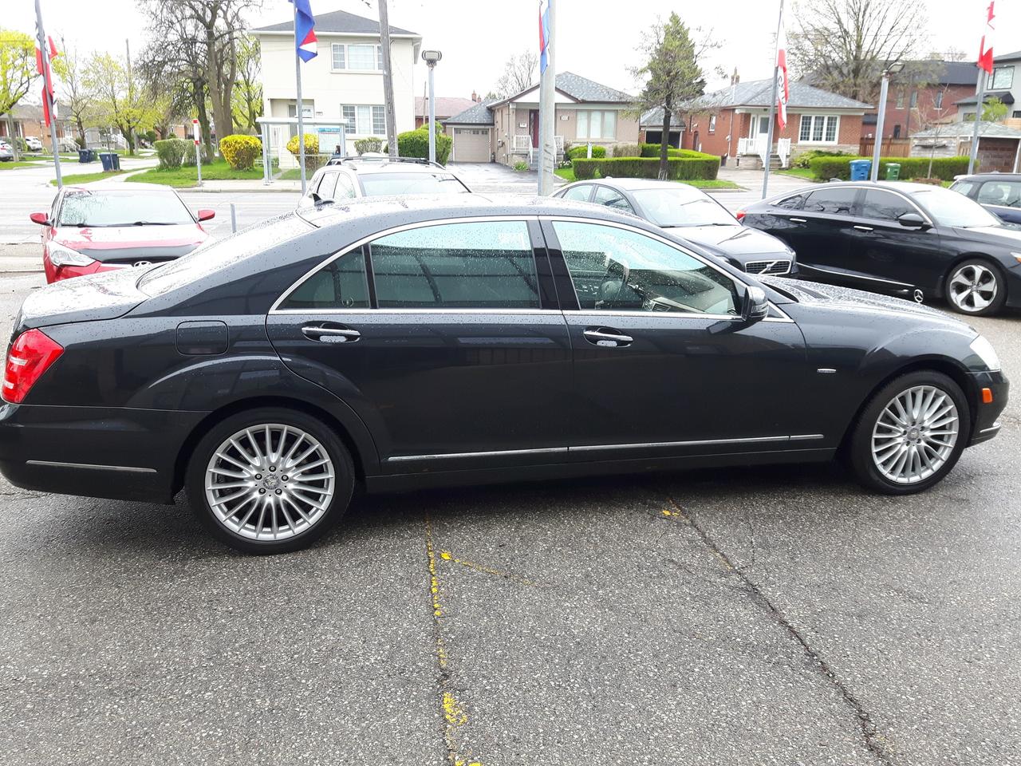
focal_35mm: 31
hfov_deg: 58.4
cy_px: 383
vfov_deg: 45.4
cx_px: 510
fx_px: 914
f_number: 1.9
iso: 50
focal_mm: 3.7
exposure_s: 1/100
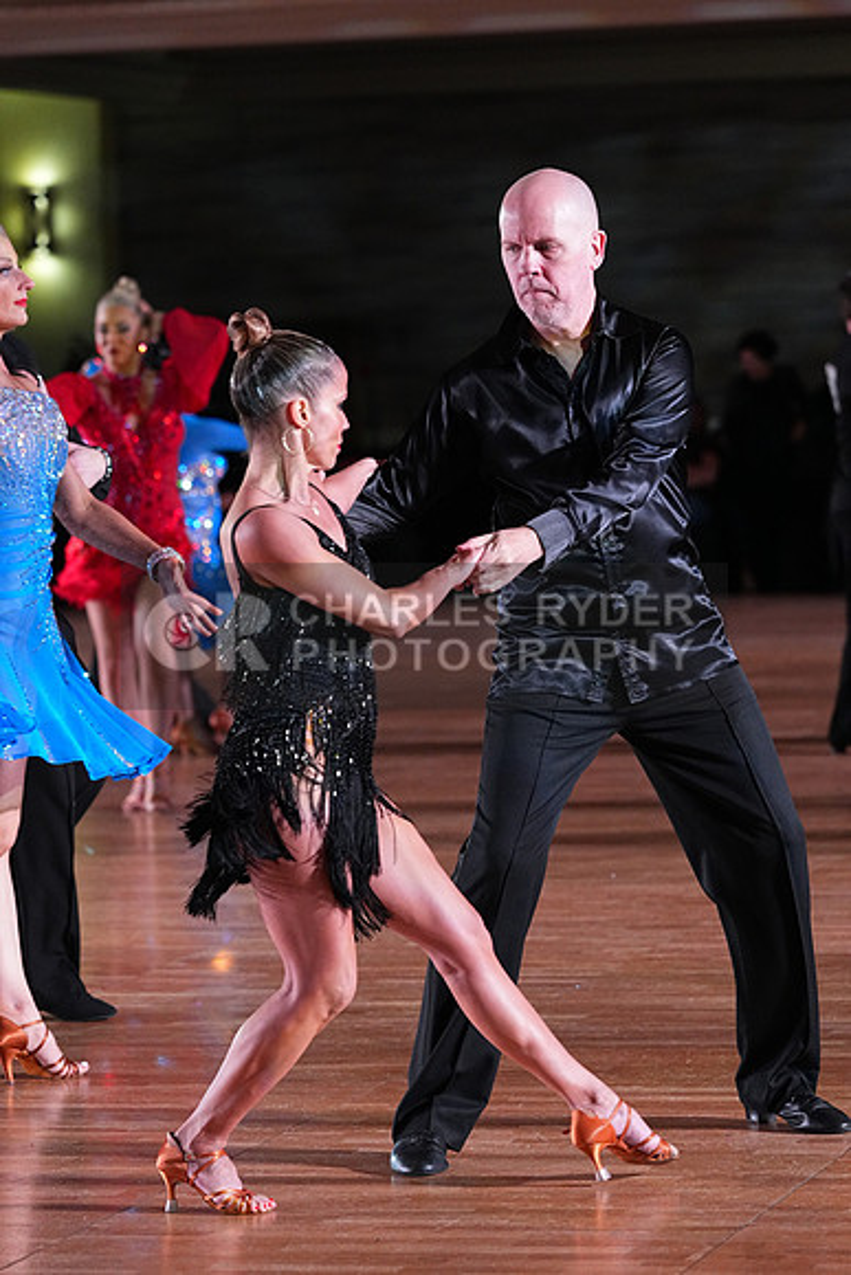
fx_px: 5244
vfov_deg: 13.9
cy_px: 638
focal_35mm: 148
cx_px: 426
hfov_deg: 9.3
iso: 5000
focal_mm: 148
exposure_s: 1/400
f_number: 4.5
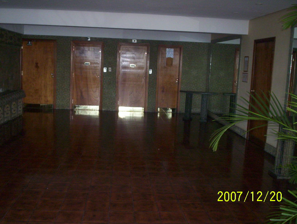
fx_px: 327
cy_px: 112
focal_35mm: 38
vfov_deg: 37.9
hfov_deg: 48.9
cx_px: 148
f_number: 4.5
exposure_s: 1/60
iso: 140
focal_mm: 4.99
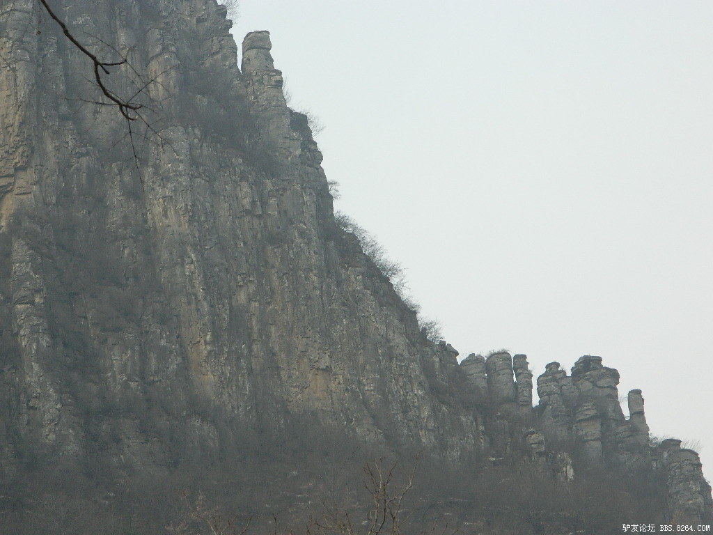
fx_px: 2657
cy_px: 268
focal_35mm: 129
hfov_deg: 15.3
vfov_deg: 11.5
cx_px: 356
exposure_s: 1/500
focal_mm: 23.2
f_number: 4.7
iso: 220
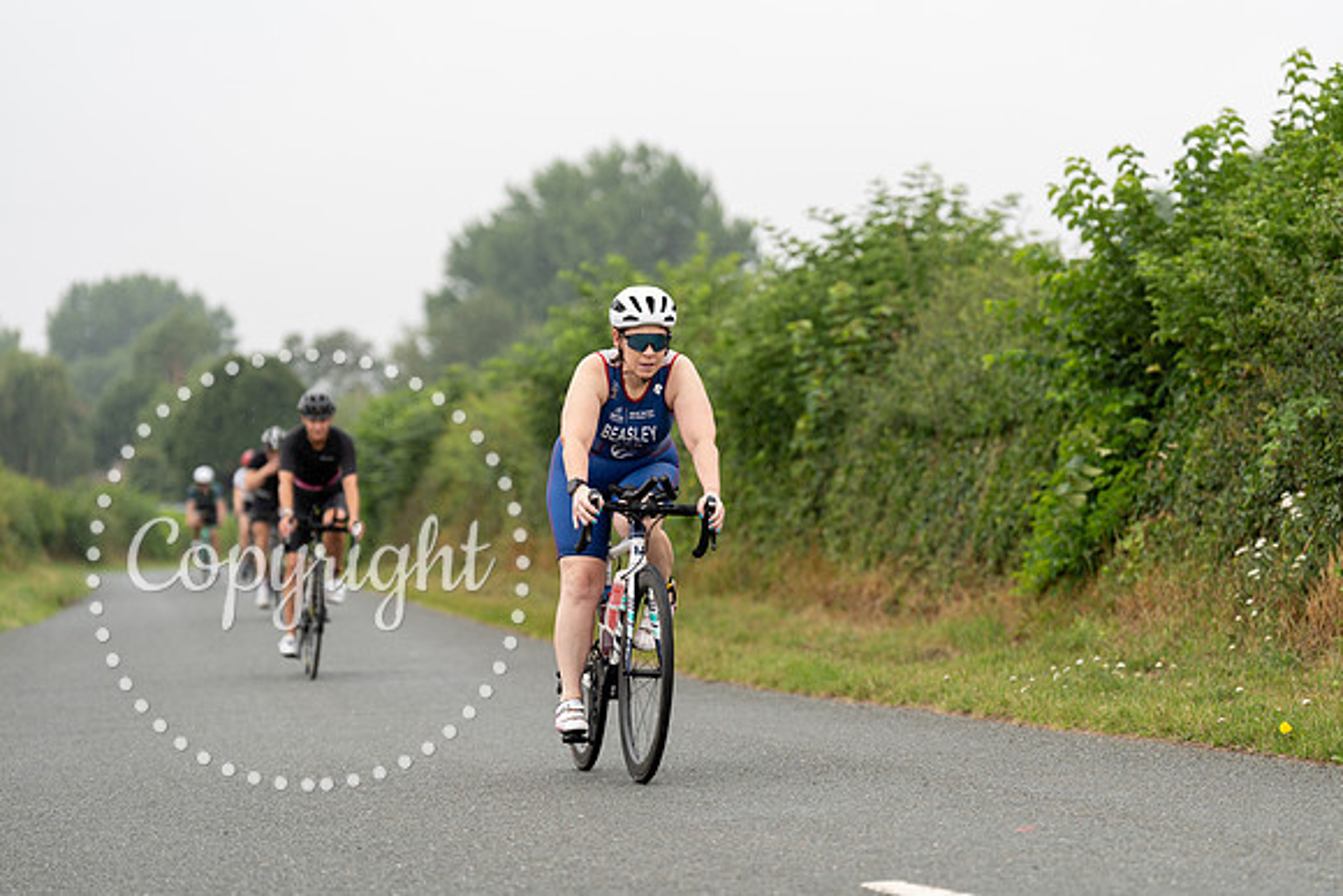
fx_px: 4776
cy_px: 448
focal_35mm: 128
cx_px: 672
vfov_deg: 10.7
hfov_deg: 16.0
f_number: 3.2
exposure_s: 1/400
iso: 320
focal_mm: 128
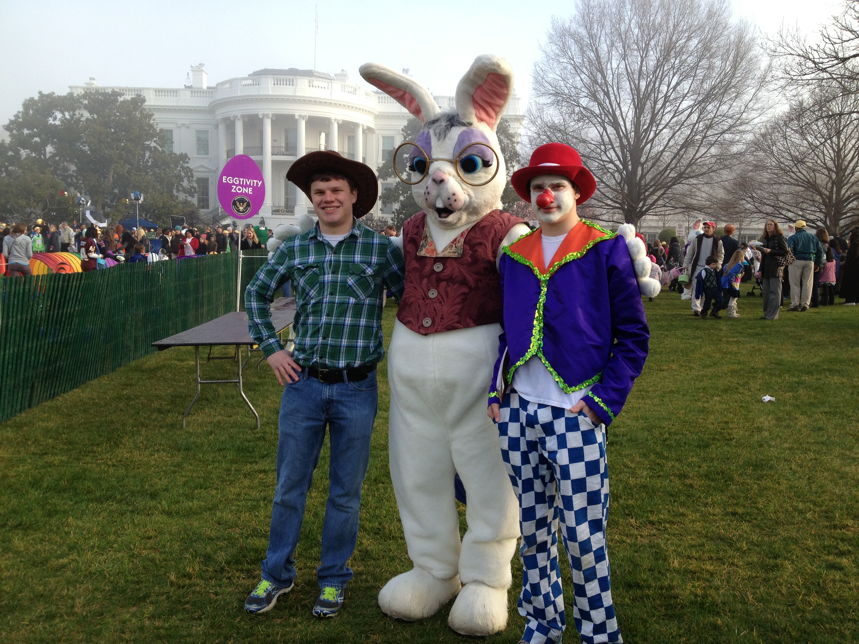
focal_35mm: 35
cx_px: 430
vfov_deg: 40.7
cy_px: 322
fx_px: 869
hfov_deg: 52.6
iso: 50
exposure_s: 1/345
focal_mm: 4.28
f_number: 2.4
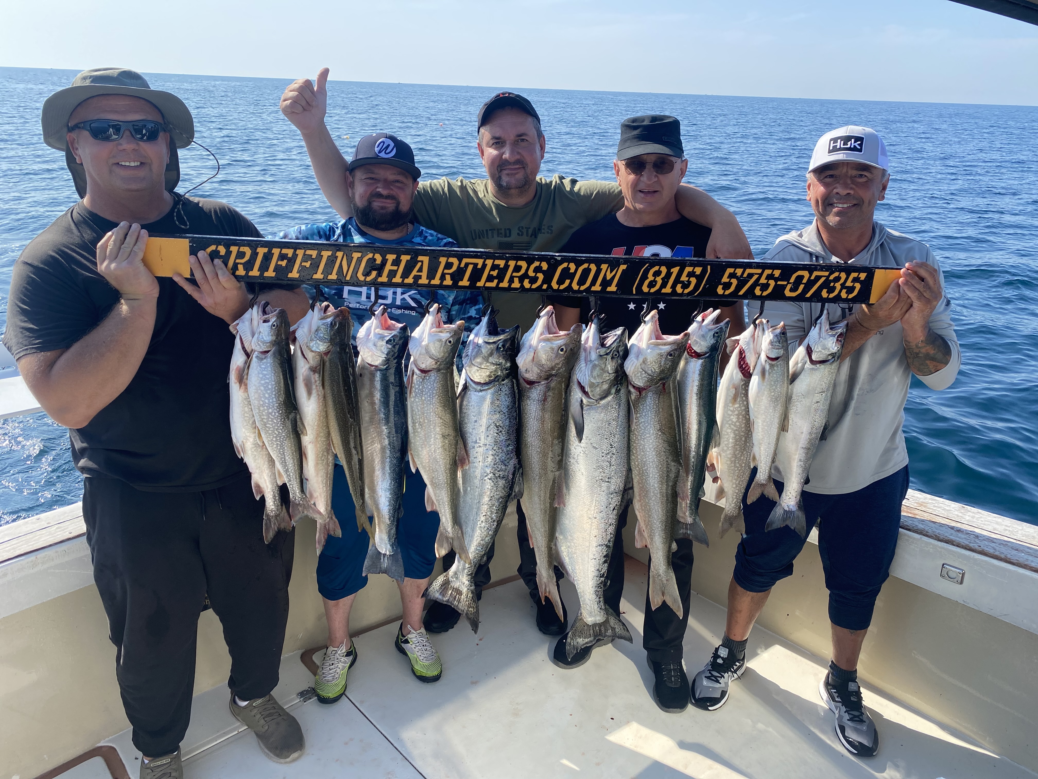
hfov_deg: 67.3
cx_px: 519
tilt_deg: -19.3
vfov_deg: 53.1
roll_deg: -1.7
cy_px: 390
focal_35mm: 26
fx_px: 780
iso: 32
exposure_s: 1/1300
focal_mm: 4.25
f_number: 1.8
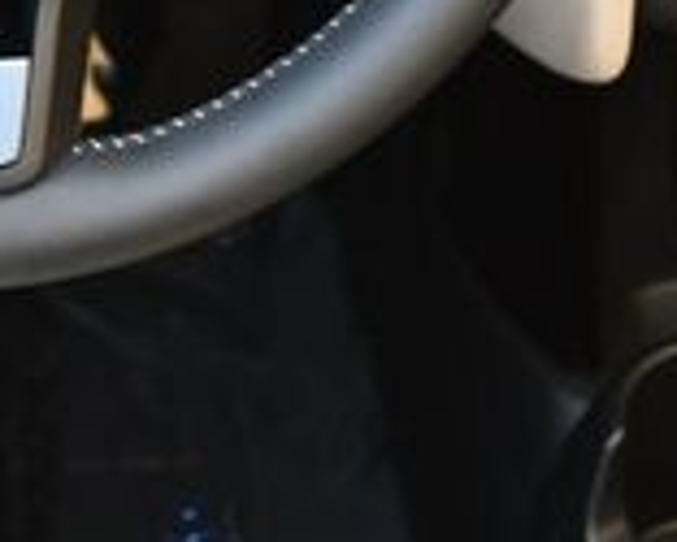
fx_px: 3088
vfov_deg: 9.6
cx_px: 347
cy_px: -360
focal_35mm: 154
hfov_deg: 12.5
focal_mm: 20
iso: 560
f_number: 3.8
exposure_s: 1/250
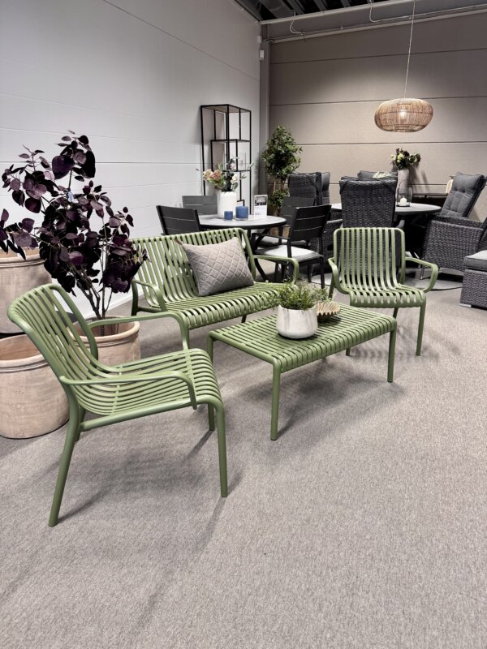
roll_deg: +0.0
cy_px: 324
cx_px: 244
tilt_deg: -19.1
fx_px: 450
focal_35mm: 24
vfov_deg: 71.6
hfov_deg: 56.8
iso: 250
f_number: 1.78
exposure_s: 1/50
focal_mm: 6.76
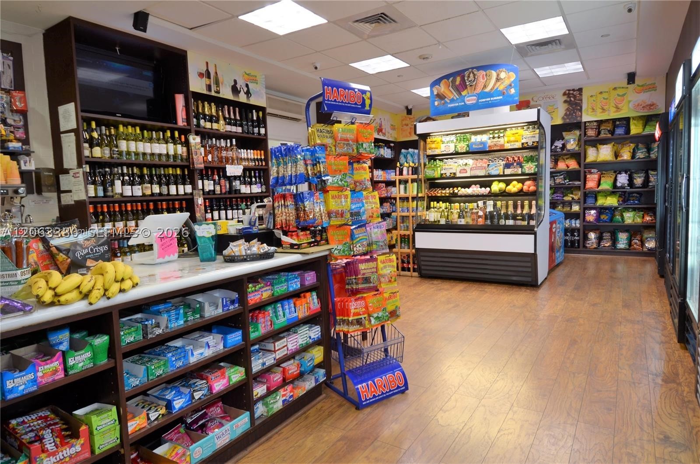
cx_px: 350
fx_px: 407
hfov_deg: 81.3
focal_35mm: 21
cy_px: 232
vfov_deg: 59.2
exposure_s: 1/2.5
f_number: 5
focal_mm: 14
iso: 100
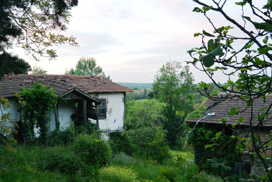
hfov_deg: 40.3
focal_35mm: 49
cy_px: 91
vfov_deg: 27.6
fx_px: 371
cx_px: 136
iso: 1400
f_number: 4.5
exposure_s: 1/60
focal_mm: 18.2
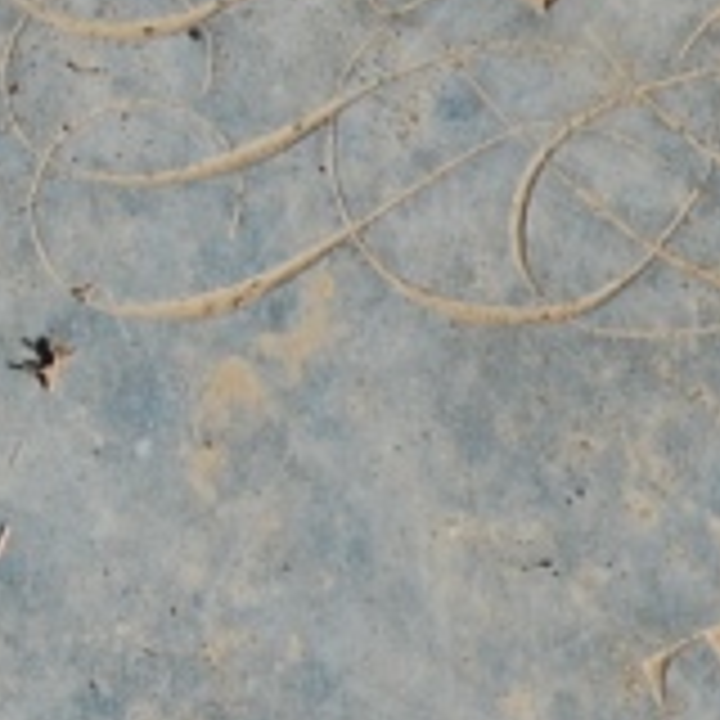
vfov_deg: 6.3
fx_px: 6542
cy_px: 677
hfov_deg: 6.1
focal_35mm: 278
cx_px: 1485
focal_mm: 34
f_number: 10
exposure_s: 1/400
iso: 200
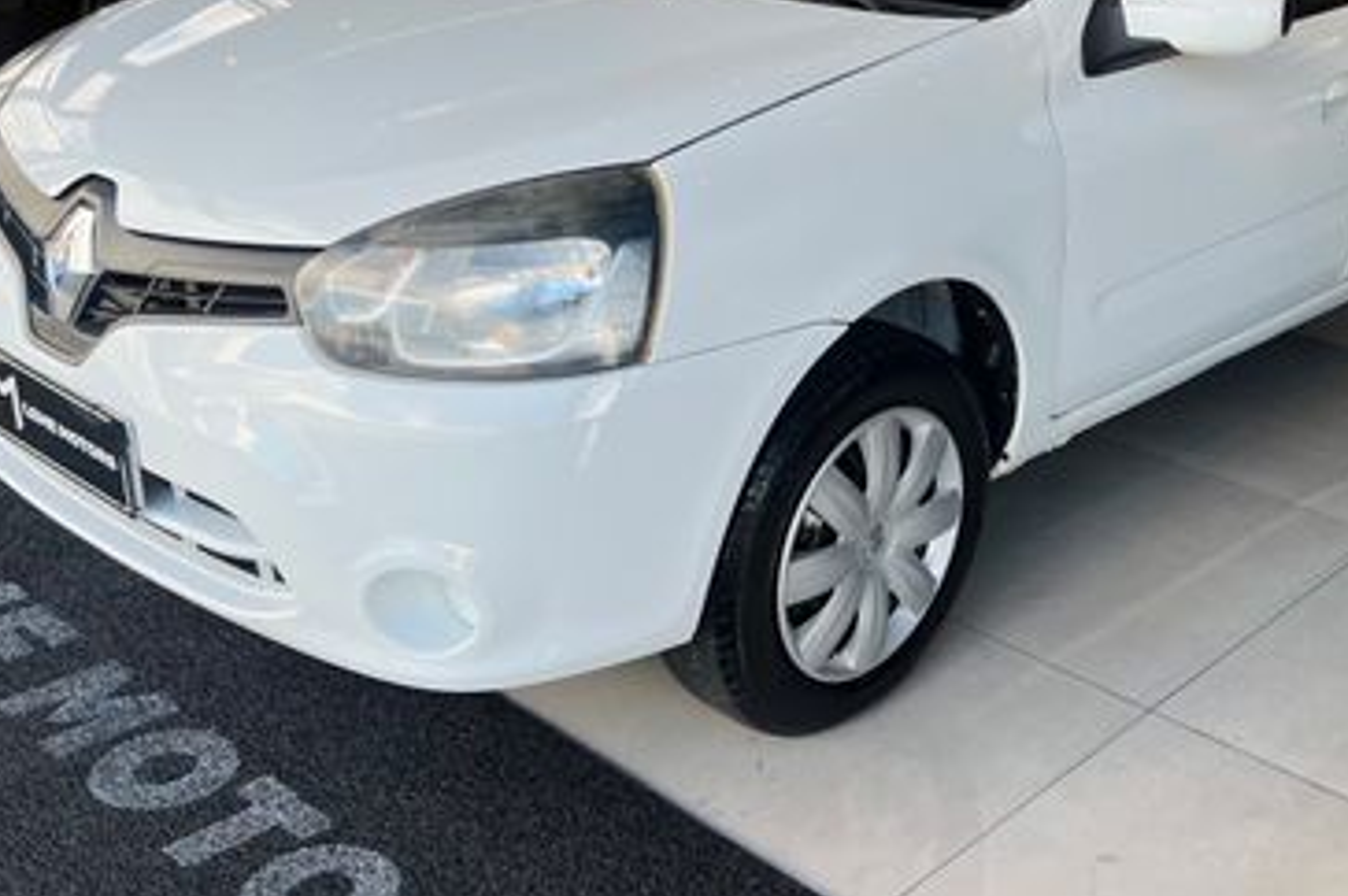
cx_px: 752
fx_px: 1309
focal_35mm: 35
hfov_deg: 54.3
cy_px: 248
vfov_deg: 37.1
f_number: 1.5
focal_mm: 5.7
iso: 50
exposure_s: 1/452
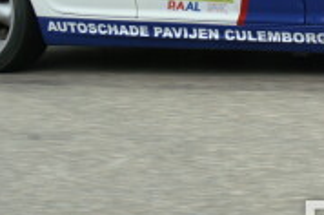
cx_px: 326
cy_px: -65
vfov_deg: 3.6
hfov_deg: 5.4
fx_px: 3411
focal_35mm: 380
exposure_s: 1/200
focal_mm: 75
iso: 100
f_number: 8
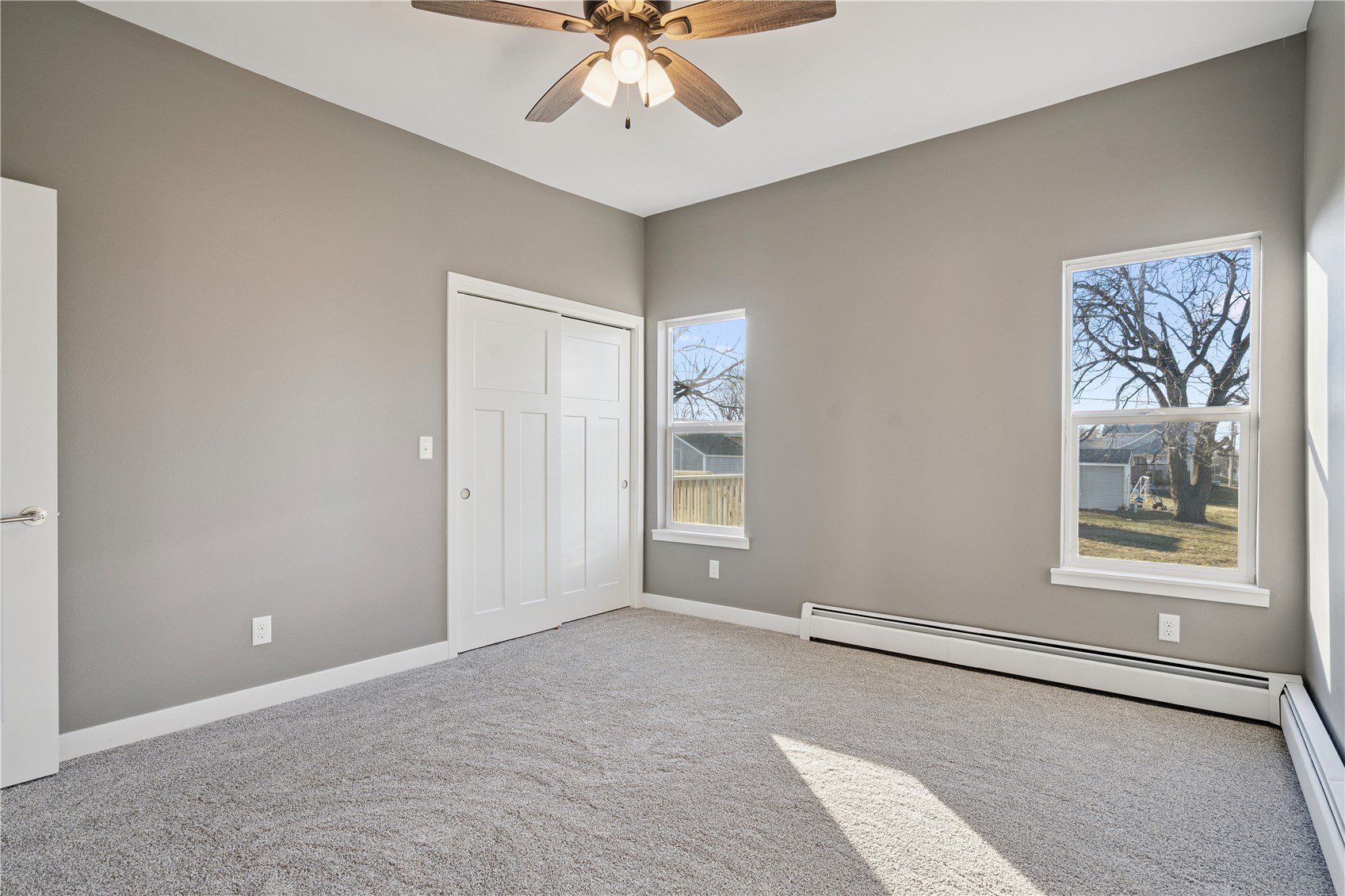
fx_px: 672
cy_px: 448
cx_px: 672
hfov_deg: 90.0
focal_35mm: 18
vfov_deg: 67.4
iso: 400
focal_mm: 18
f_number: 8
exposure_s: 1/50
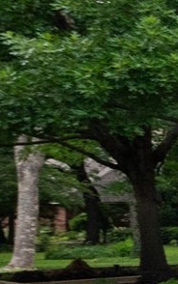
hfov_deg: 5.4
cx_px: 1041
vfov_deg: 16.2
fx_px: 993
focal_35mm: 128
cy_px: 224
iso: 800
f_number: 7.1
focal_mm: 17
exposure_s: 1/125
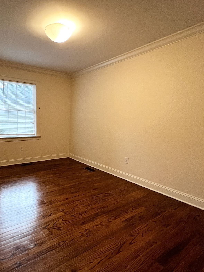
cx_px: 69
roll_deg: -0.6
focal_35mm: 19
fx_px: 149
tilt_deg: -6.5
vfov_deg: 84.7
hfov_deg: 67.0
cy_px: 138
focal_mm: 1.57
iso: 250
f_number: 1.8
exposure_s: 1/60
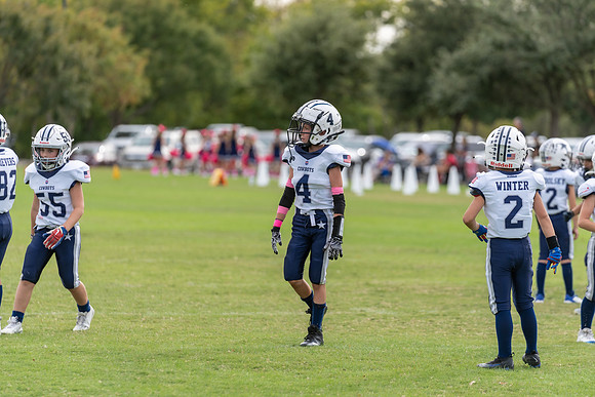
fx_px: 3306
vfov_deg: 6.9
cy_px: 198
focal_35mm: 200
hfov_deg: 10.3
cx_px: 298
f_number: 3.5
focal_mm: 200
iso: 250
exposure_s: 1/1250
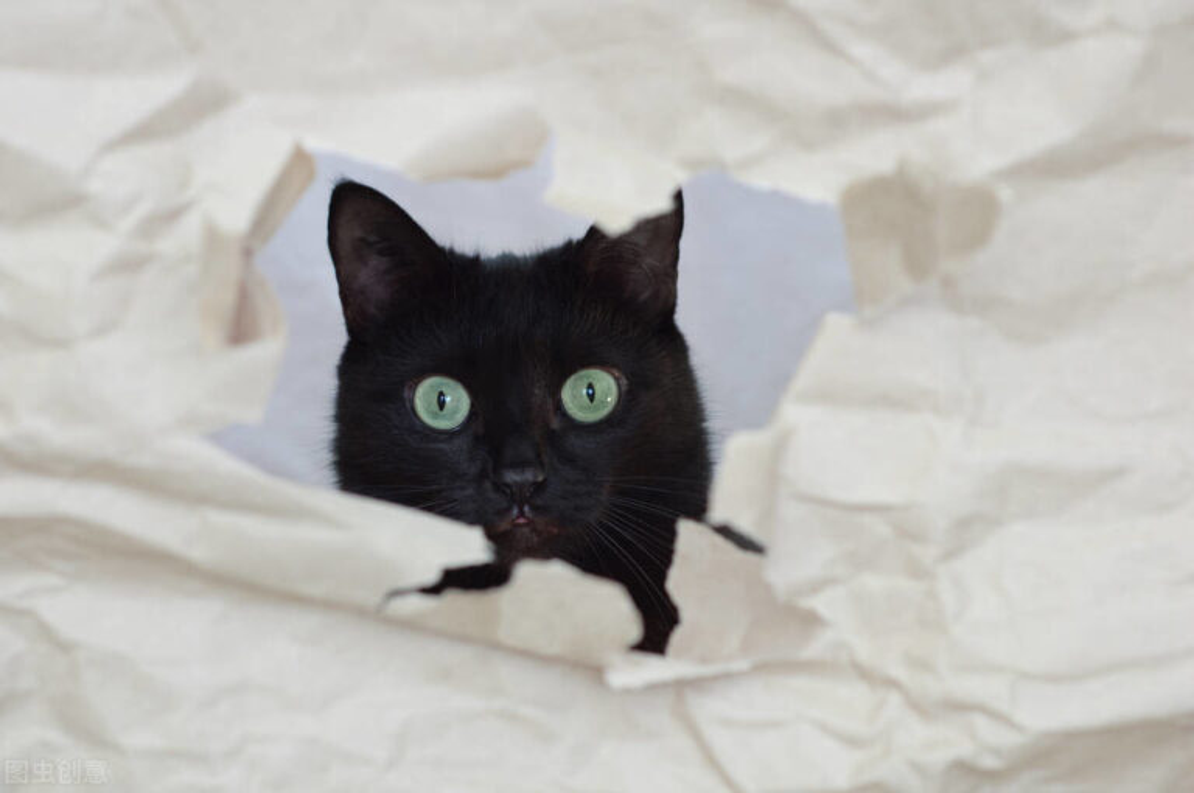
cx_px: 597
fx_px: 2484
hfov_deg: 27.0
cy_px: 396
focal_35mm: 75
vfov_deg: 18.1
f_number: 4.5
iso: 200
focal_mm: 50
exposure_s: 1/125
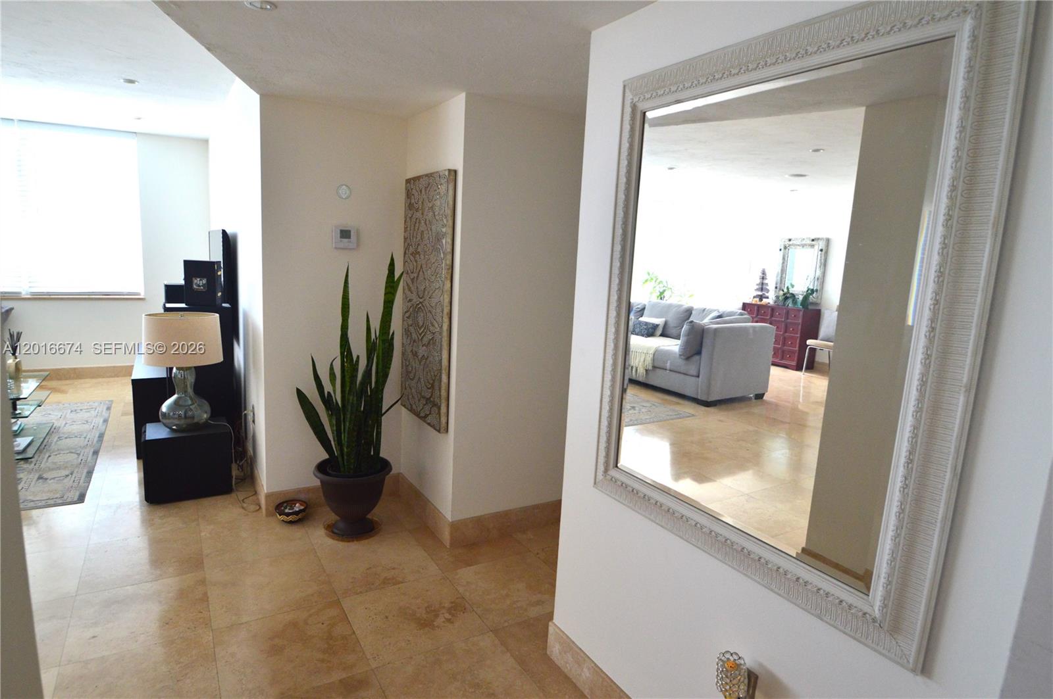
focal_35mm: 18
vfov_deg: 67.3
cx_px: 526
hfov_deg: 90.1
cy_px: 350
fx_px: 526
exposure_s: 1/60
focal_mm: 12
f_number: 5
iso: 800
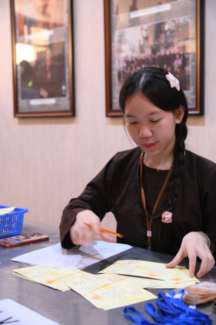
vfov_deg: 36.3
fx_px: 496
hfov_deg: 24.6
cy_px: 162
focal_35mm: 55
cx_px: 108
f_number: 4
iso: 4000
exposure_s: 1/60
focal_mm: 55
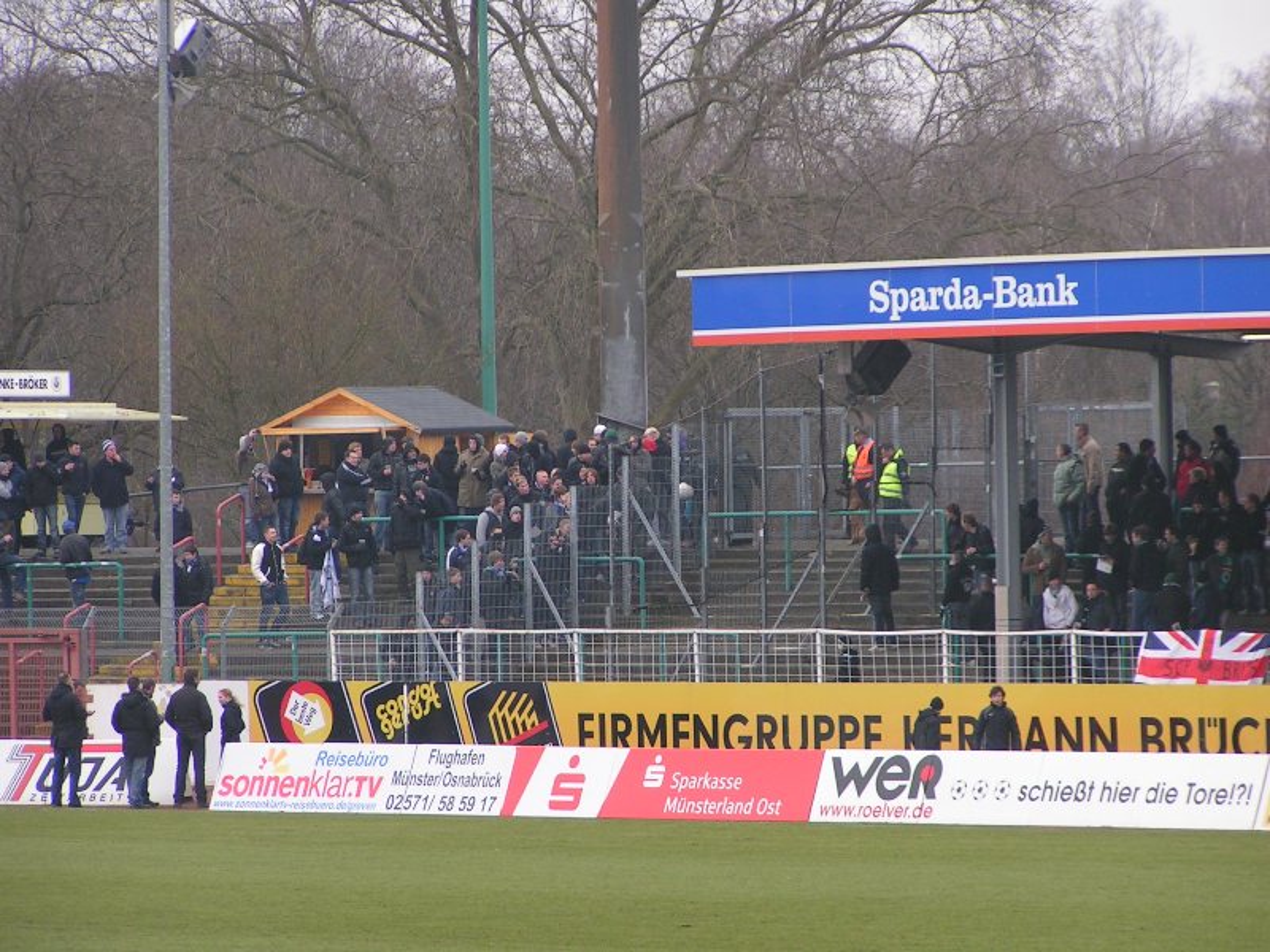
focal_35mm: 259
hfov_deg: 7.6
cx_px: 635
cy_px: 476
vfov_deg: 5.7
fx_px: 9502
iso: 64
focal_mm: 39.6
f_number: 3.5
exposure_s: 1/320
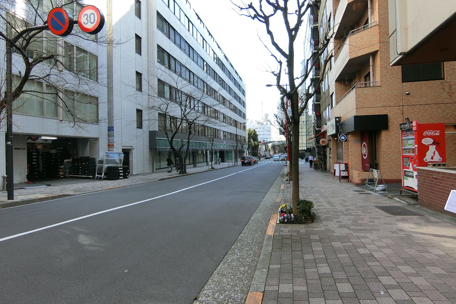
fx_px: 253
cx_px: 229
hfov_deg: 84.0
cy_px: 150
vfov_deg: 61.9
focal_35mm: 20
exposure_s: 1/320
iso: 80
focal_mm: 4.06
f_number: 2.7
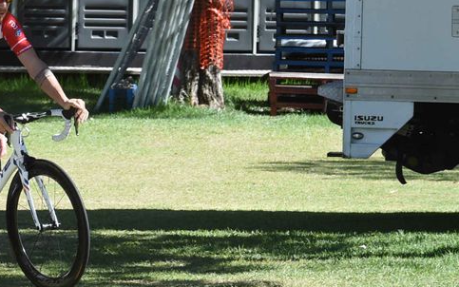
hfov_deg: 5.7
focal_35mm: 364
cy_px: 68
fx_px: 4554
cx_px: -134
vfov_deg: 3.6
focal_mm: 135
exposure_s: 1/400
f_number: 16
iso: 2000
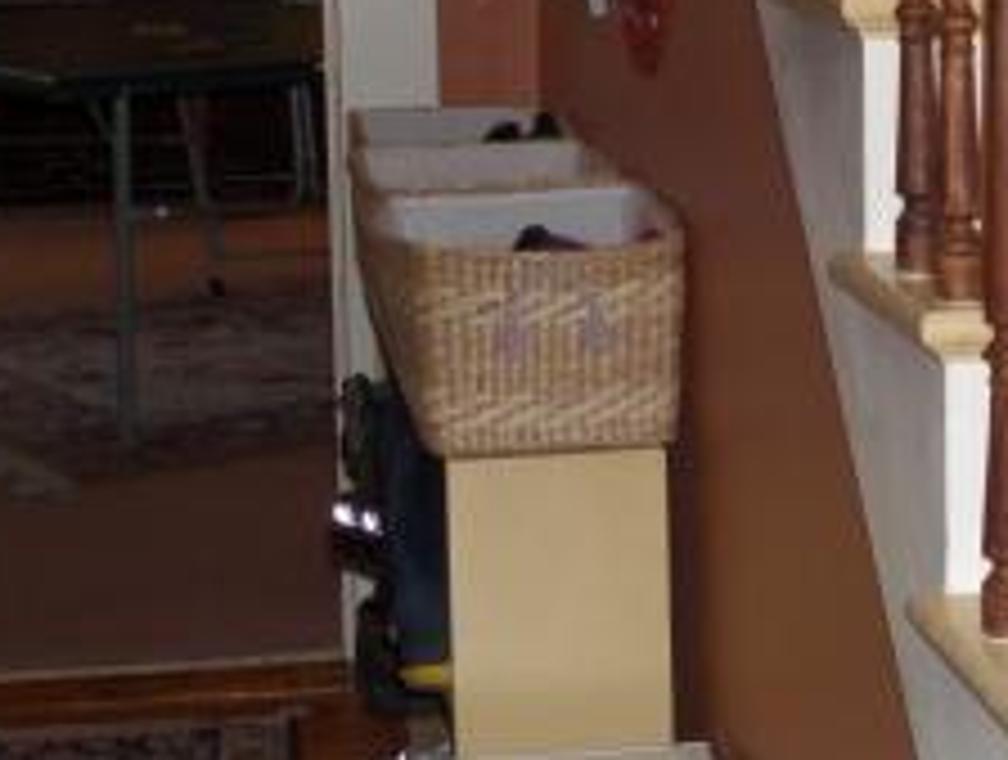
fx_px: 3093
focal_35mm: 106
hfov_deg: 18.3
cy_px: 90
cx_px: 810
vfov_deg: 13.9
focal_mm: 6.8
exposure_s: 1/45
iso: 240
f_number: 3.6
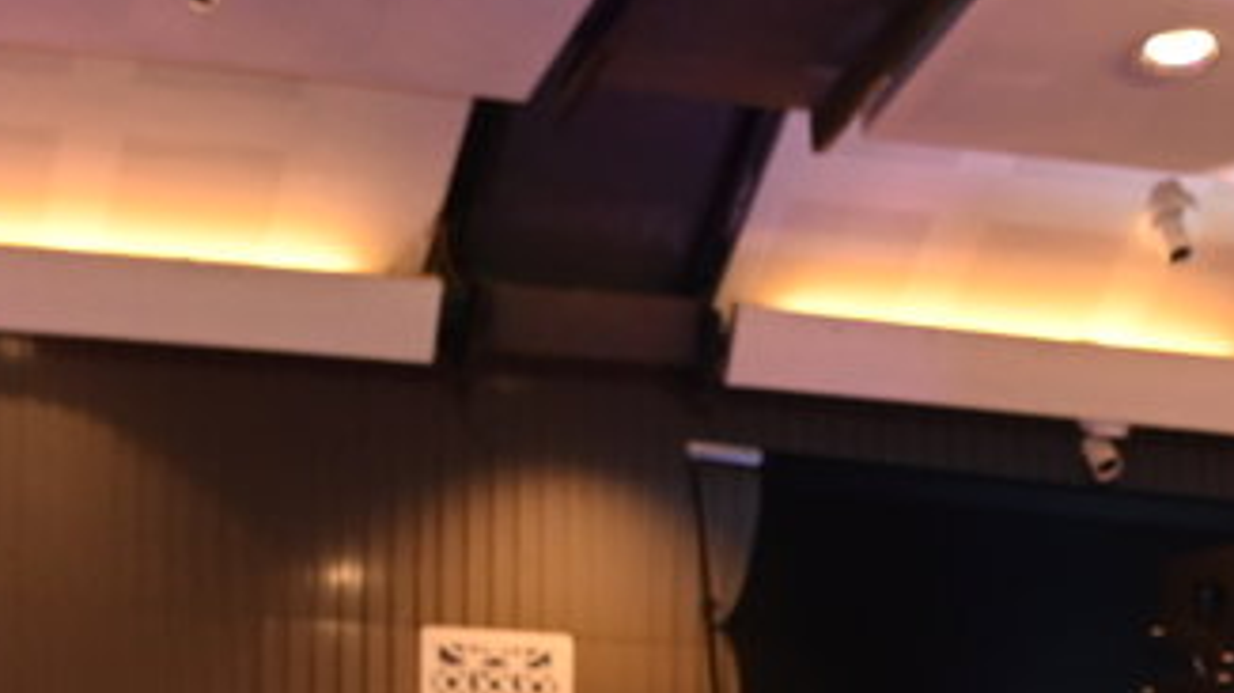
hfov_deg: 19.8
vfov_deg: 10.0
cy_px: 1585
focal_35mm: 108
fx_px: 3532
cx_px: 598
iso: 2000
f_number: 6.3
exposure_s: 1/200
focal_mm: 24
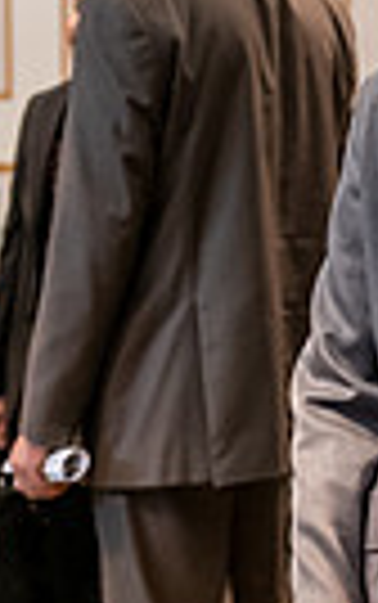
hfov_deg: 9.3
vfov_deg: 14.8
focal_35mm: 141
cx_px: 351
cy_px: 173
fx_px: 2319
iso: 2000
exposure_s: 1/200
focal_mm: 32
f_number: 2.8
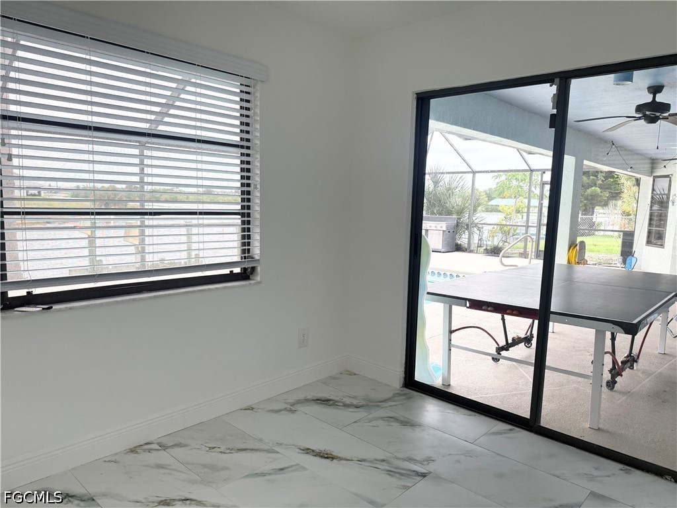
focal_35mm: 24
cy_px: 254
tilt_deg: -6.3
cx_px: 338
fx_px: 469
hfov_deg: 71.6
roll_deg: -1.5
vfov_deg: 56.8
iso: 100
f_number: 1.78
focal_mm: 6.76
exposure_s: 1/575
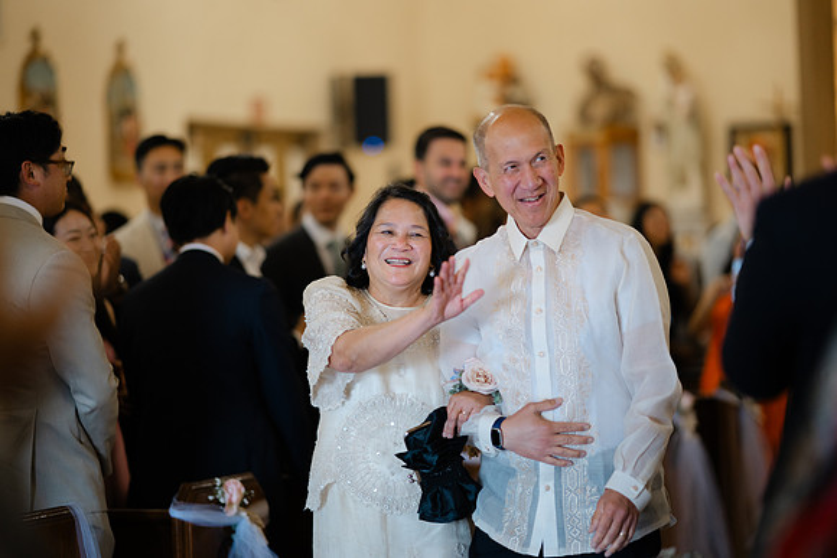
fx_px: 2442
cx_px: 418
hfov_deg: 19.5
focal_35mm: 105
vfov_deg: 13.0
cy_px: 279
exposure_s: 1/250
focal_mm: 105
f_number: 1.4
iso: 640
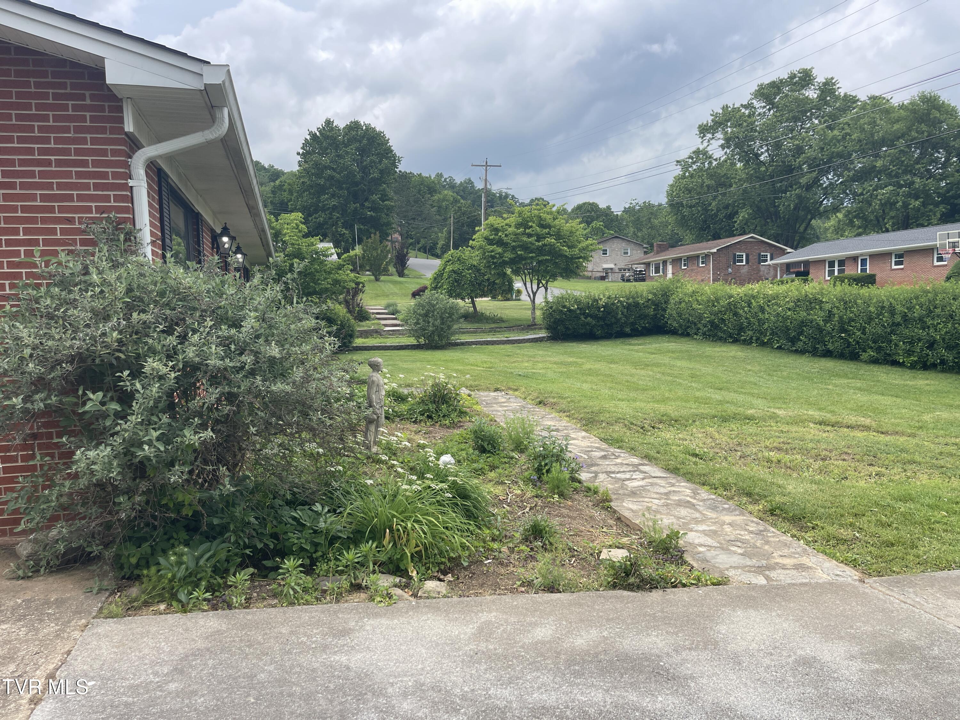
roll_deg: +0.9
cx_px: 480
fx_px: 693
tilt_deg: -3.8
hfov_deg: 69.4
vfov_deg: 54.9
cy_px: 360
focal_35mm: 25
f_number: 1.6
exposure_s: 1/1534
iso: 32
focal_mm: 5.1
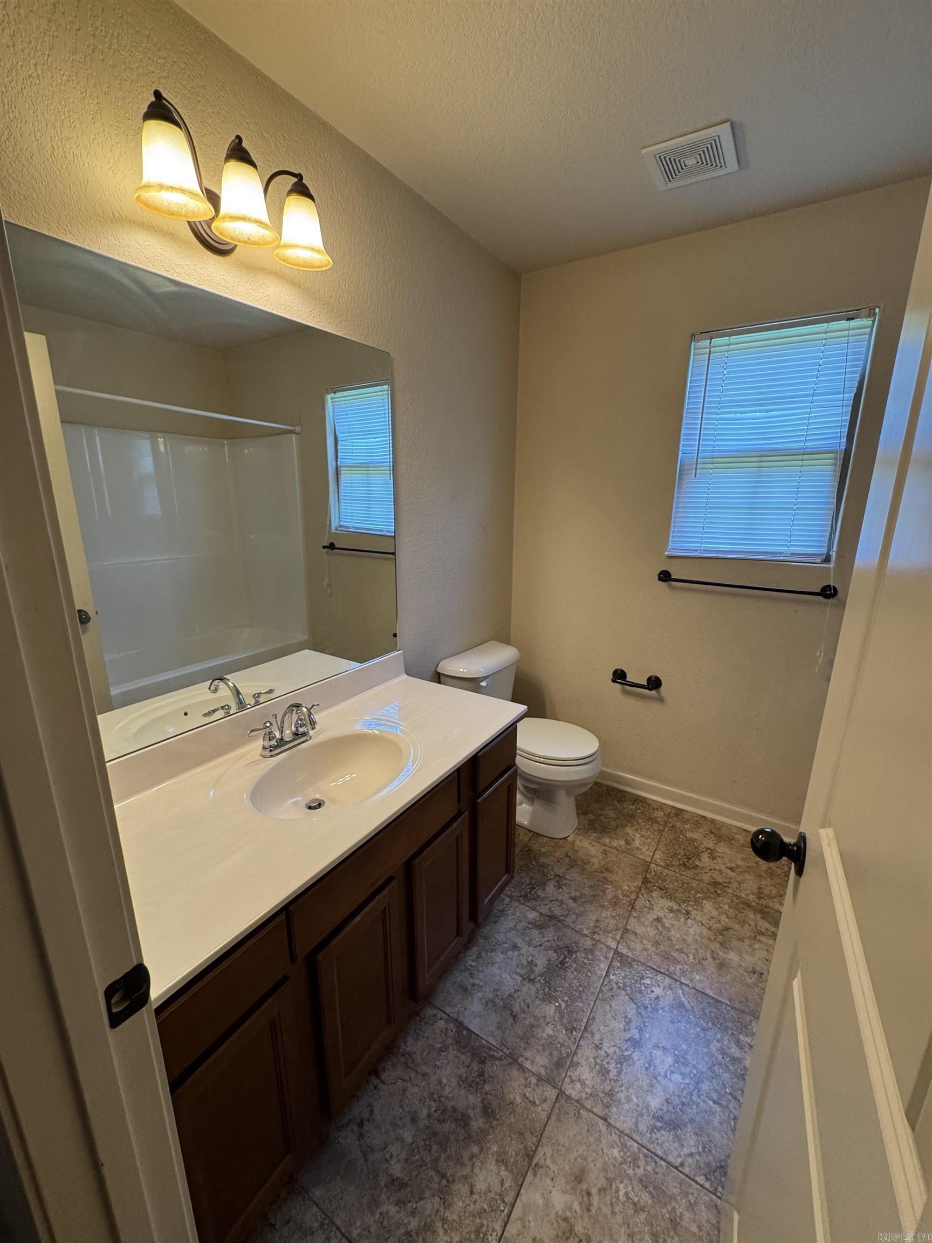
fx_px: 503
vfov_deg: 102.1
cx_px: 466
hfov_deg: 85.7
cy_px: 622
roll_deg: +0.0
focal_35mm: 14
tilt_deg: -14.4
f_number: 2.2
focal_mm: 2.22
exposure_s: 1/120
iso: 200
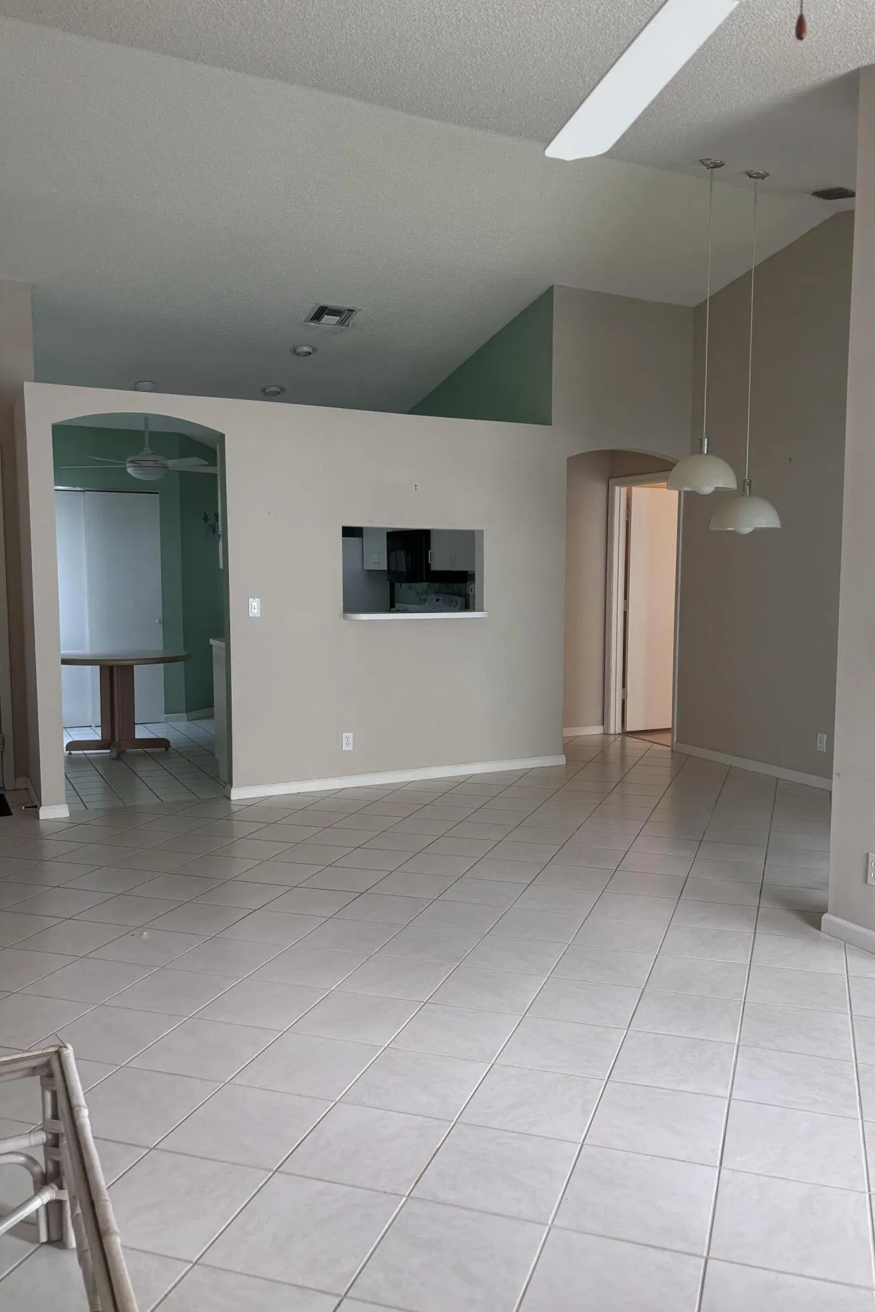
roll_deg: -0.7
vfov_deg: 65.5
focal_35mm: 28
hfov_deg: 46.2
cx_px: 506
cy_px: 670
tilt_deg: -6.2
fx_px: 1021
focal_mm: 5.96
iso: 125
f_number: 1.6
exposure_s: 1/90
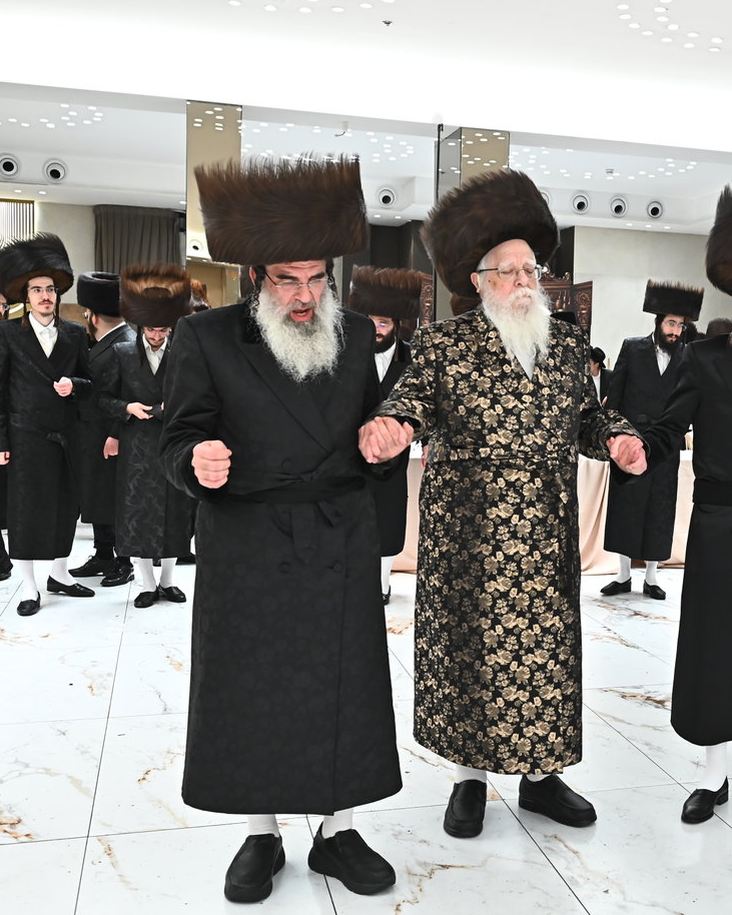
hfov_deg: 31.7
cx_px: 609
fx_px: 1246
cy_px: 462
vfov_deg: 40.3
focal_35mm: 46
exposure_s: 1/200
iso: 2000
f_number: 5.6
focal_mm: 32
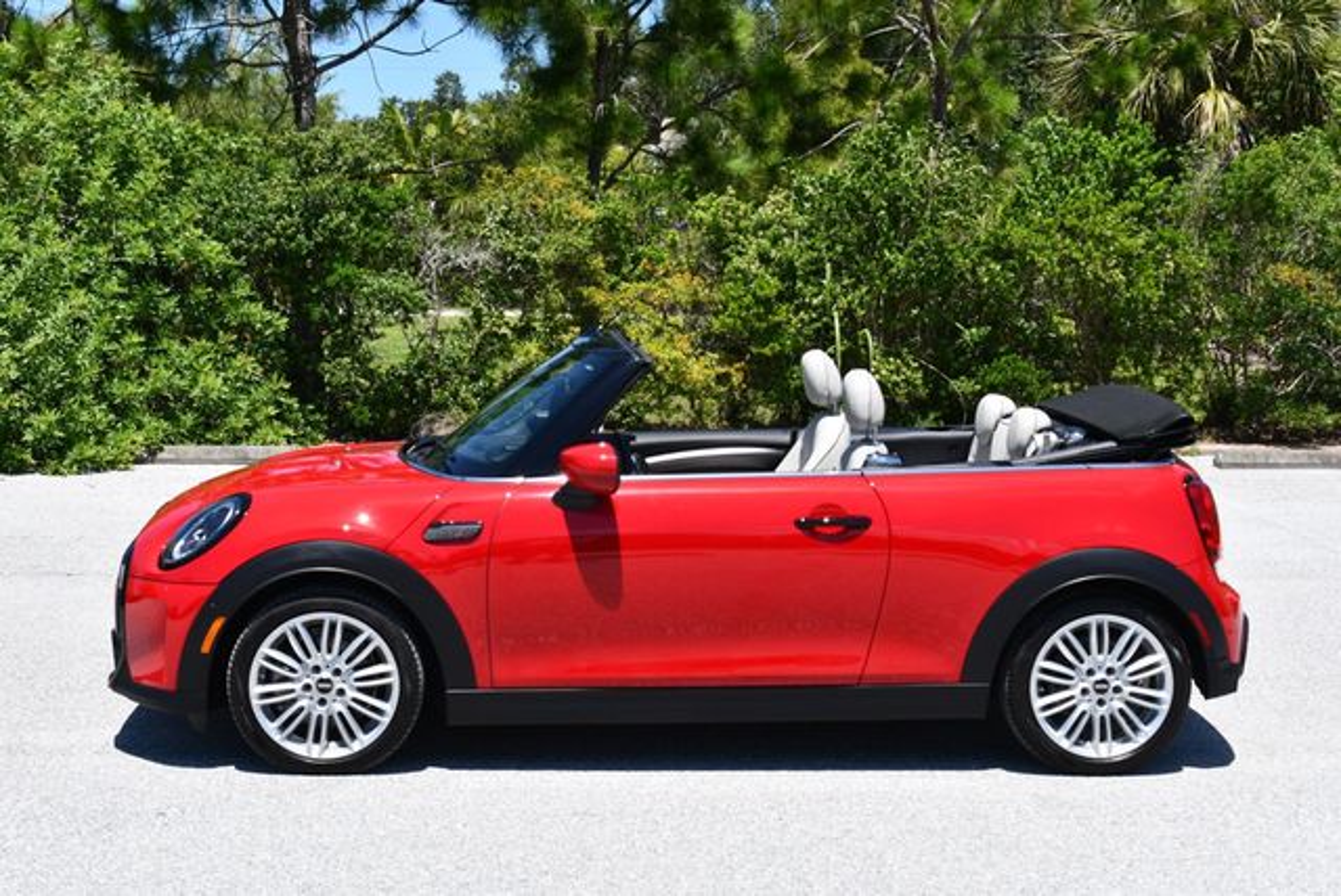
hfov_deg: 33.4
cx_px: 670
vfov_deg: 22.7
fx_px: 2237
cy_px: 448
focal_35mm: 60
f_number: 8
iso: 140
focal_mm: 30
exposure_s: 1/250
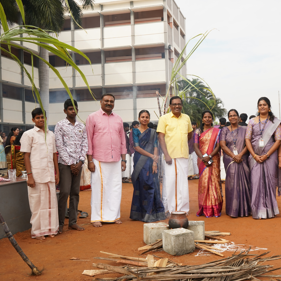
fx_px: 367
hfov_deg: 41.5
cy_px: 139
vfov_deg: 41.9
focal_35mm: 40
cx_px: 179
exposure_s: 1/160
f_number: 13
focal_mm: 31
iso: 320
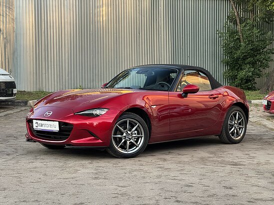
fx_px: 609
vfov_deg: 19.1
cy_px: 102
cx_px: 137
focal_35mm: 77
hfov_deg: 25.4
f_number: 2.8
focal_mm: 9
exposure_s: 1/71
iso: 200
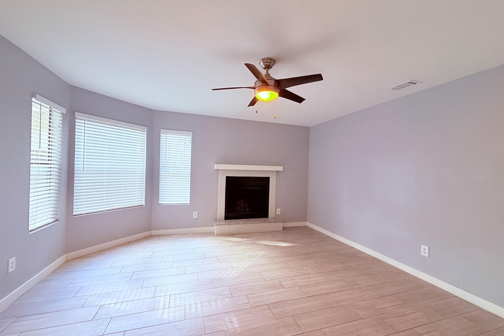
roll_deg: -1.7
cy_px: 170
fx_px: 210
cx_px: 253
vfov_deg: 77.3
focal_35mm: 15
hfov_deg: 100.4
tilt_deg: -0.8
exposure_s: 1/60
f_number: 2.2
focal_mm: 2.22
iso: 160
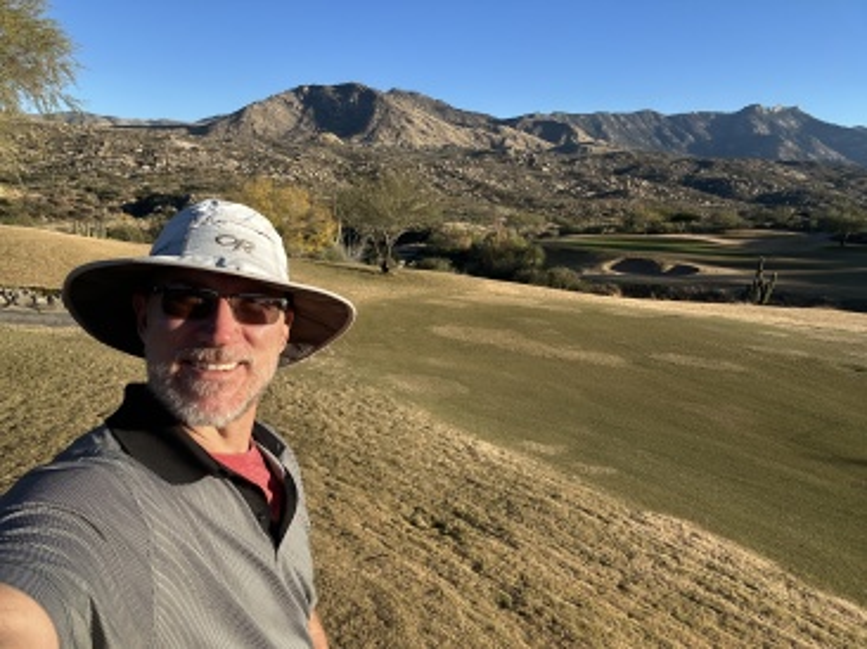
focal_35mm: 23
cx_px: 434
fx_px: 576
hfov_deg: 74.0
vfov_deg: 58.8
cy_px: 324
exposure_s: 1/806
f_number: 1.9
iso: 25
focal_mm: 2.69
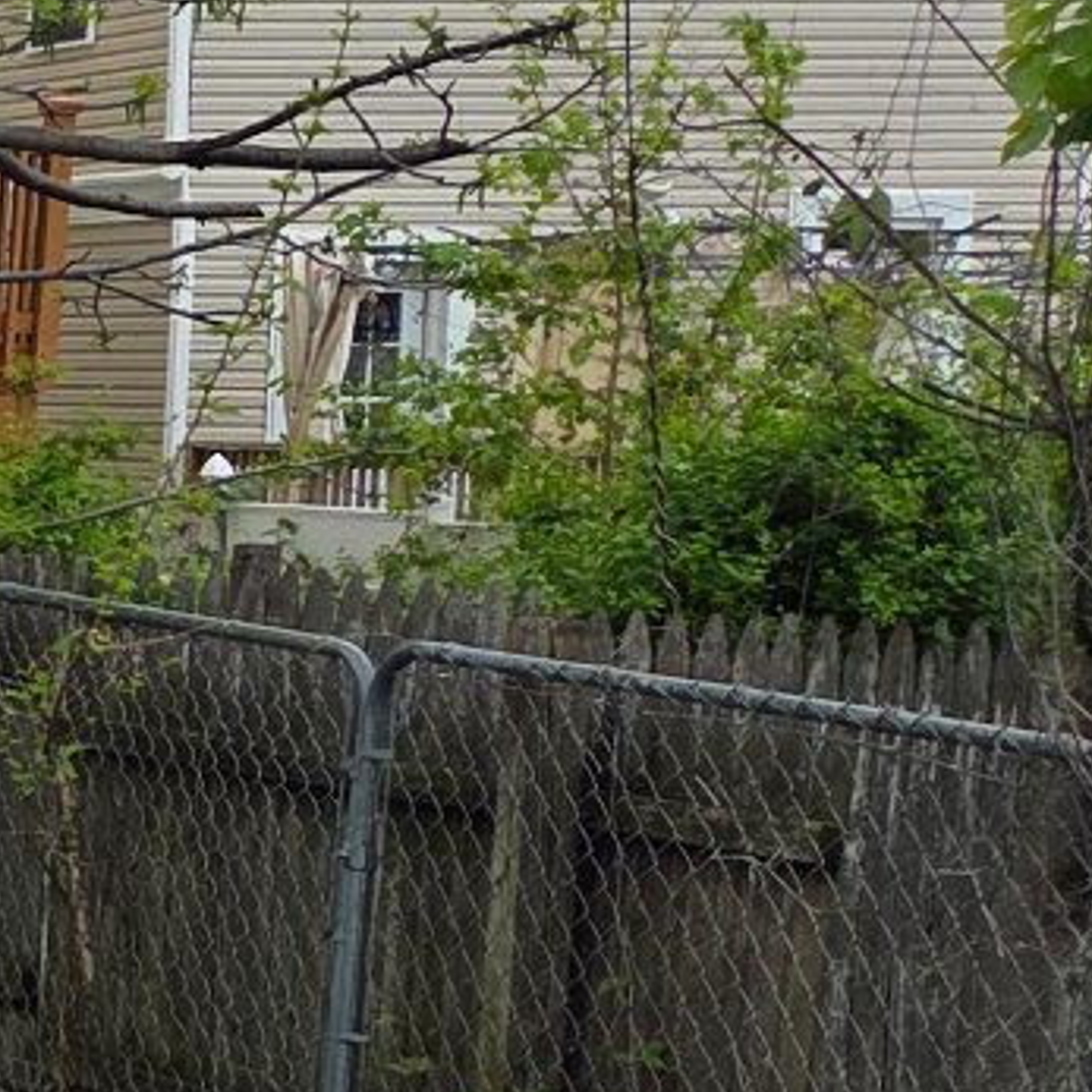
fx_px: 4283
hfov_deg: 10.8
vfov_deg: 14.5
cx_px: -1976
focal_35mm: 120
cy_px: 705
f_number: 1.8
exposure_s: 1/997
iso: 80
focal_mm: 5.4
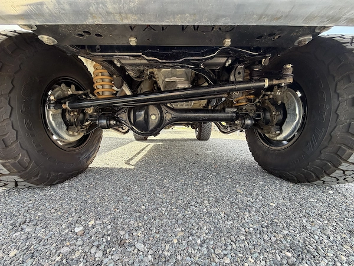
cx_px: 177
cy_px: 133
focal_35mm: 14
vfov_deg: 85.7
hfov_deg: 102.1
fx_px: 143
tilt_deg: -1.5
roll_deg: +0.6
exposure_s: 1/121
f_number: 2.2
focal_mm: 2.22
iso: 125
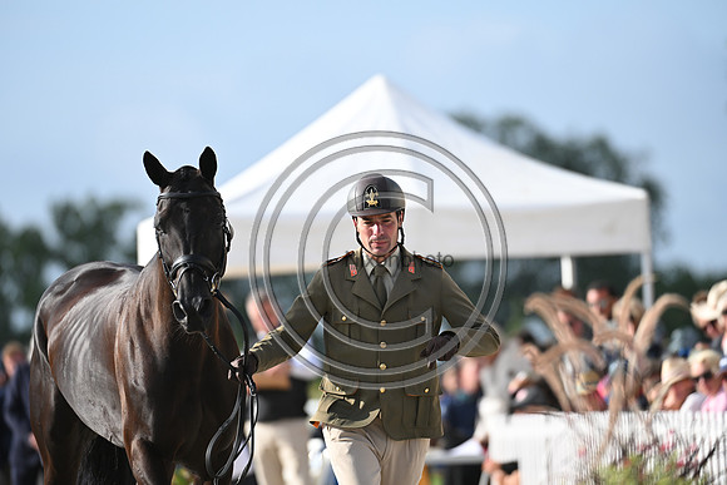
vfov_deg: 3.4
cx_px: 364
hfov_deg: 5.2
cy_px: 242
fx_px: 8079
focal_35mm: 400
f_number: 5
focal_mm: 400
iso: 450
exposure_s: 1/1600
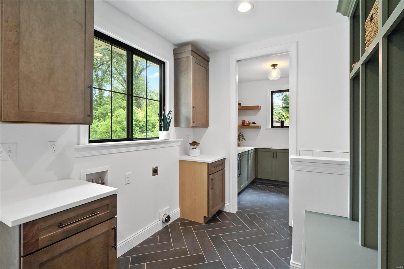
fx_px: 180
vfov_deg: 73.7
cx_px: 202
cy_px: 134
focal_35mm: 16
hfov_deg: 96.7
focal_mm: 8
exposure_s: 1/15
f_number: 8
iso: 400
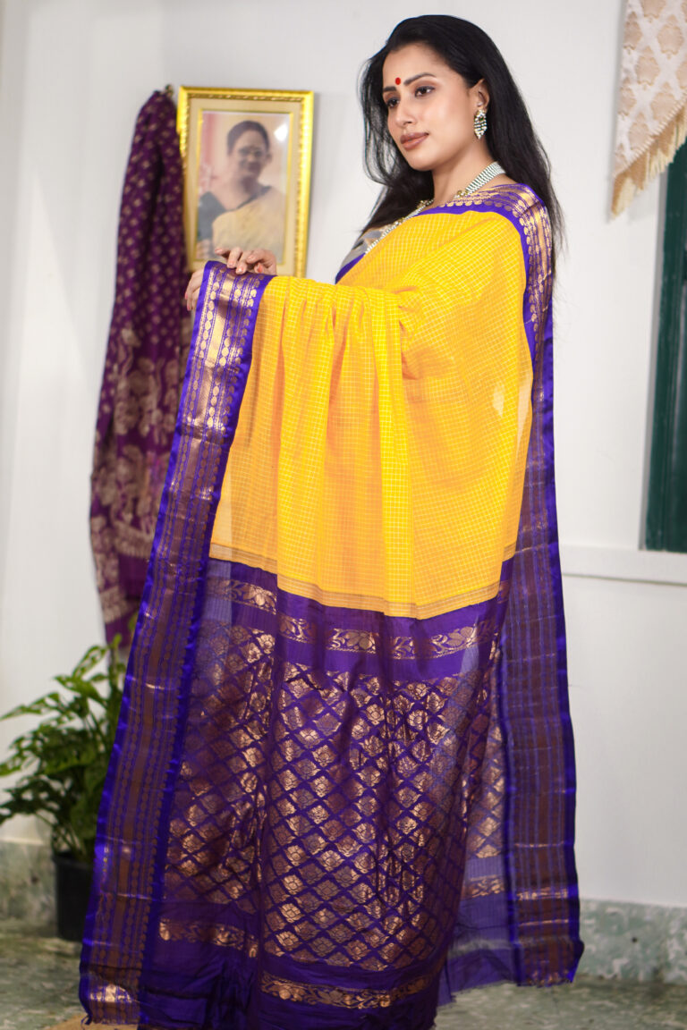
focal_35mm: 35
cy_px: 515
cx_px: 344
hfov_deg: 37.9
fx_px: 1002
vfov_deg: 54.4
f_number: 8
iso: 100
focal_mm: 35
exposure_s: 1/160
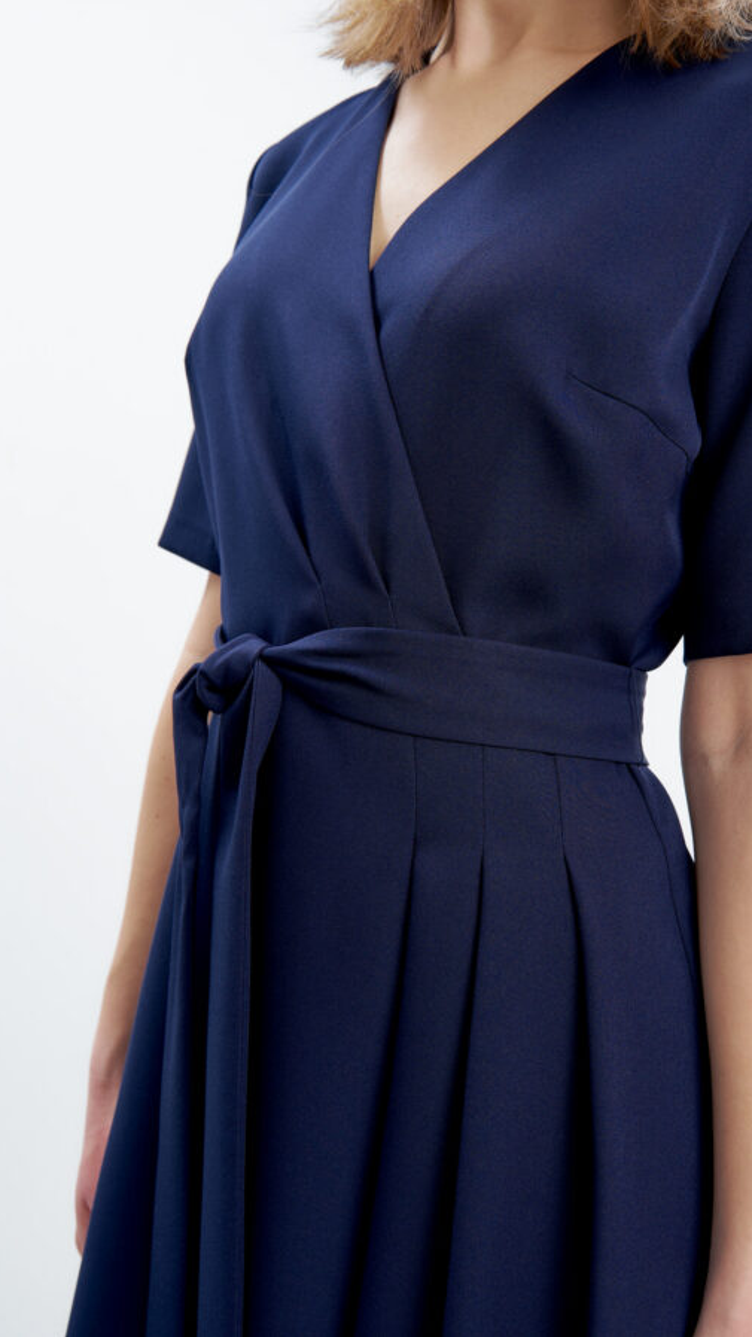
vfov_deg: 48.4
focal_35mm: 42
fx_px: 1489
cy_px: 668
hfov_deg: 28.3
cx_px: 441
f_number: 13
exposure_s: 1/160
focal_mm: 40
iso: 100
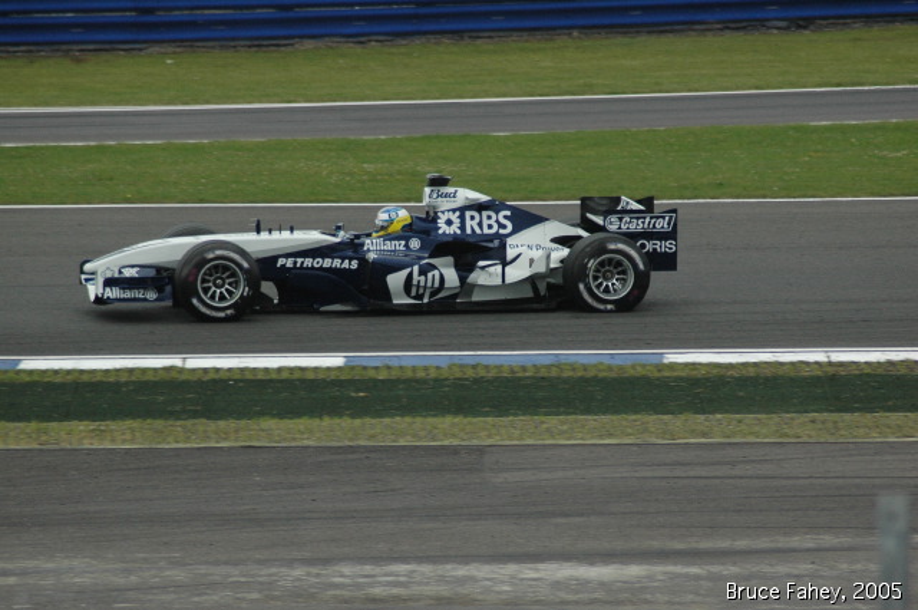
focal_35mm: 450
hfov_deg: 4.6
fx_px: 11460
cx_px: 459
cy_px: 305
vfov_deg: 3.0
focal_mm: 300
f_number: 6.3
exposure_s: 1/2000
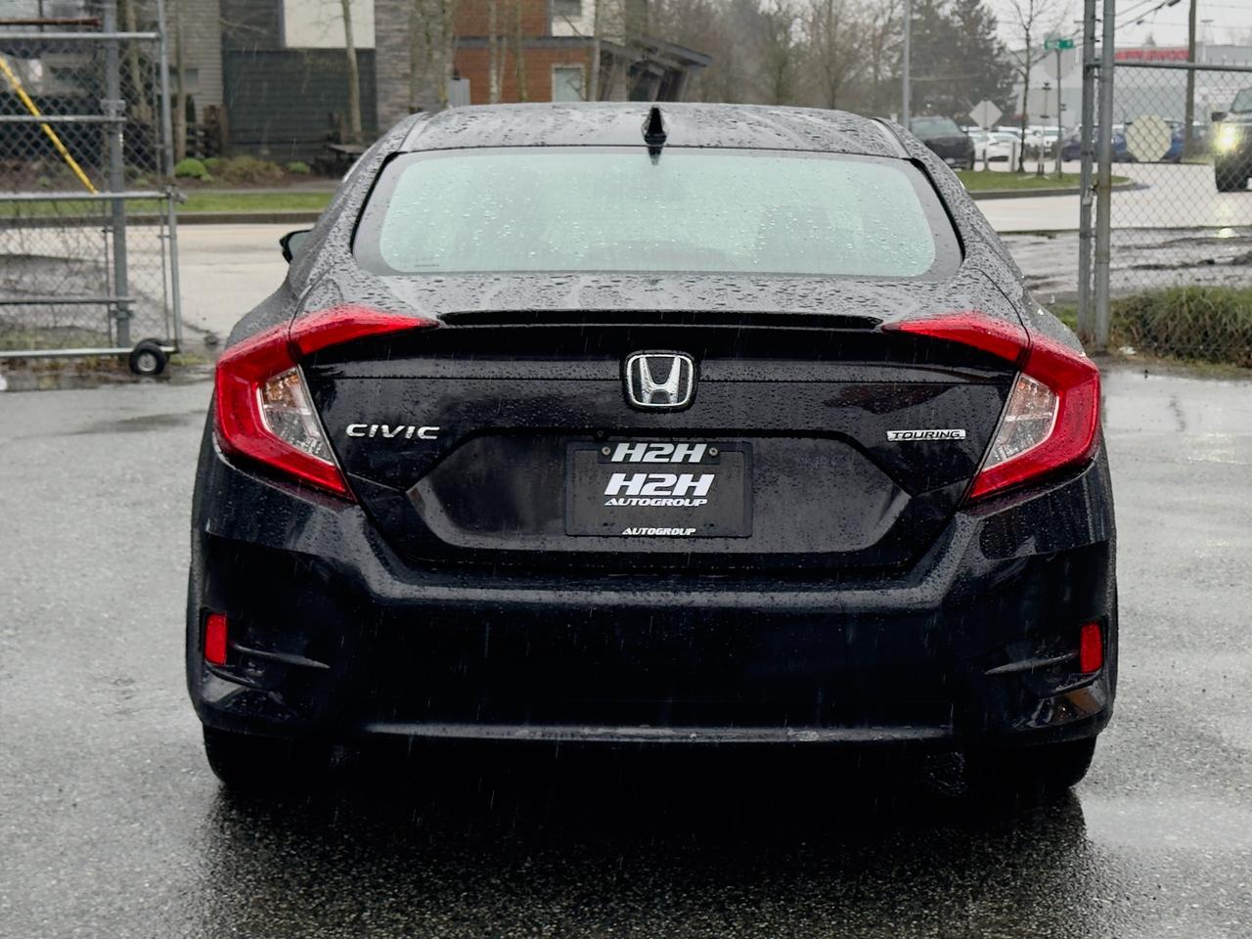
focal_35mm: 48
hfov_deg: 39.7
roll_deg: +2.5
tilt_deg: -6.9
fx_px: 1736
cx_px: 626
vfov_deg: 30.3
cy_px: 470
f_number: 1.78
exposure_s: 1/293
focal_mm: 6.76
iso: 64
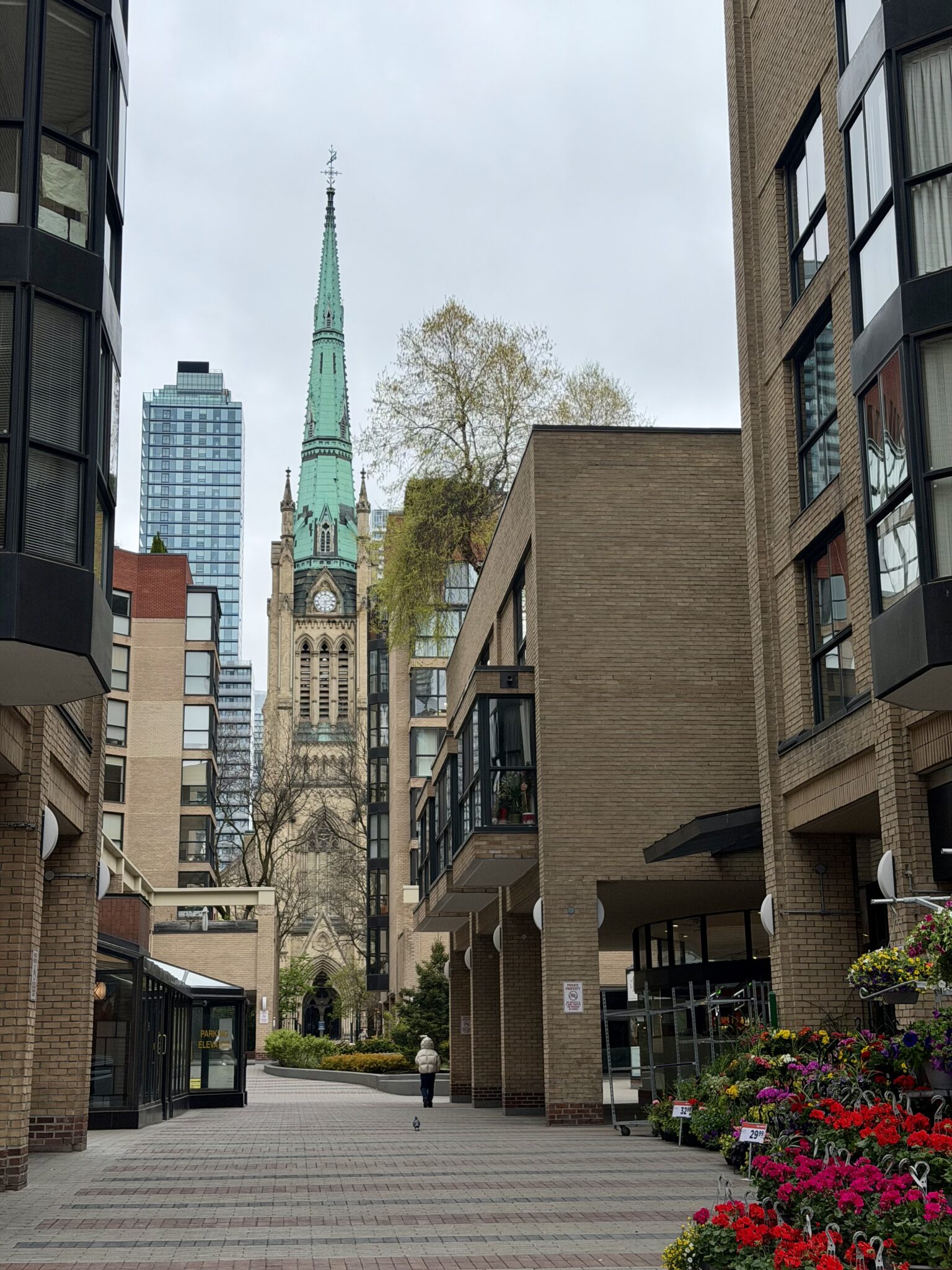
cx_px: 476
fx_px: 1760
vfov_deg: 39.7
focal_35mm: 48
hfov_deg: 30.3
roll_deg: +1.0
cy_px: 635
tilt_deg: +13.8
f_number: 1.78
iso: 64
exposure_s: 1/1377
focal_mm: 6.76
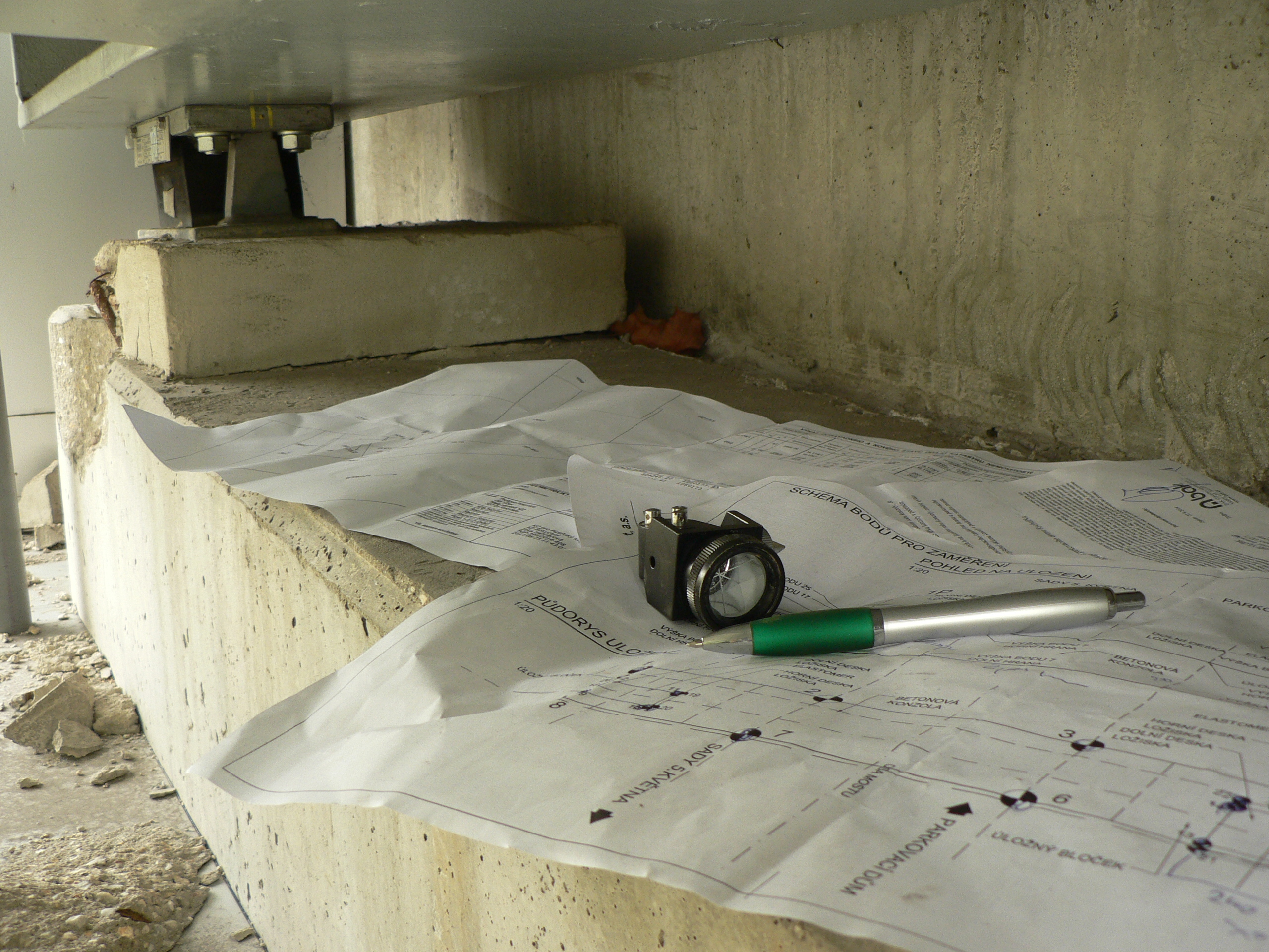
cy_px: 476
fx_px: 1320
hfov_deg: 51.4
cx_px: 634
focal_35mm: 36
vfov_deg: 39.7
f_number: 2.8
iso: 100
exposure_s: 1/30
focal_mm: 6
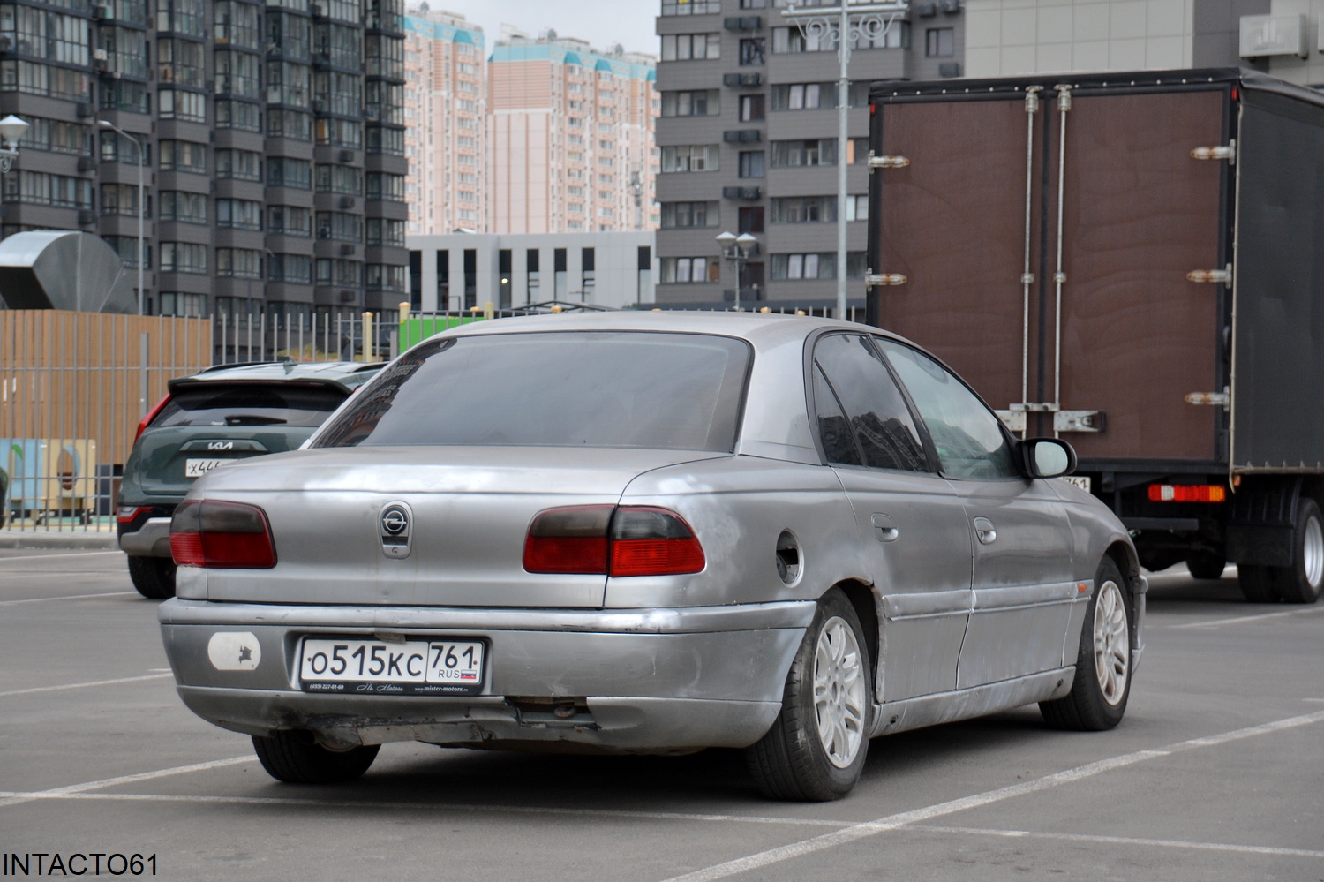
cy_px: 441
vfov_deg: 12.2
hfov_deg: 18.2
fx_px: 4136
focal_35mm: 112
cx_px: 662
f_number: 5
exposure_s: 1/60
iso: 400
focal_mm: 75
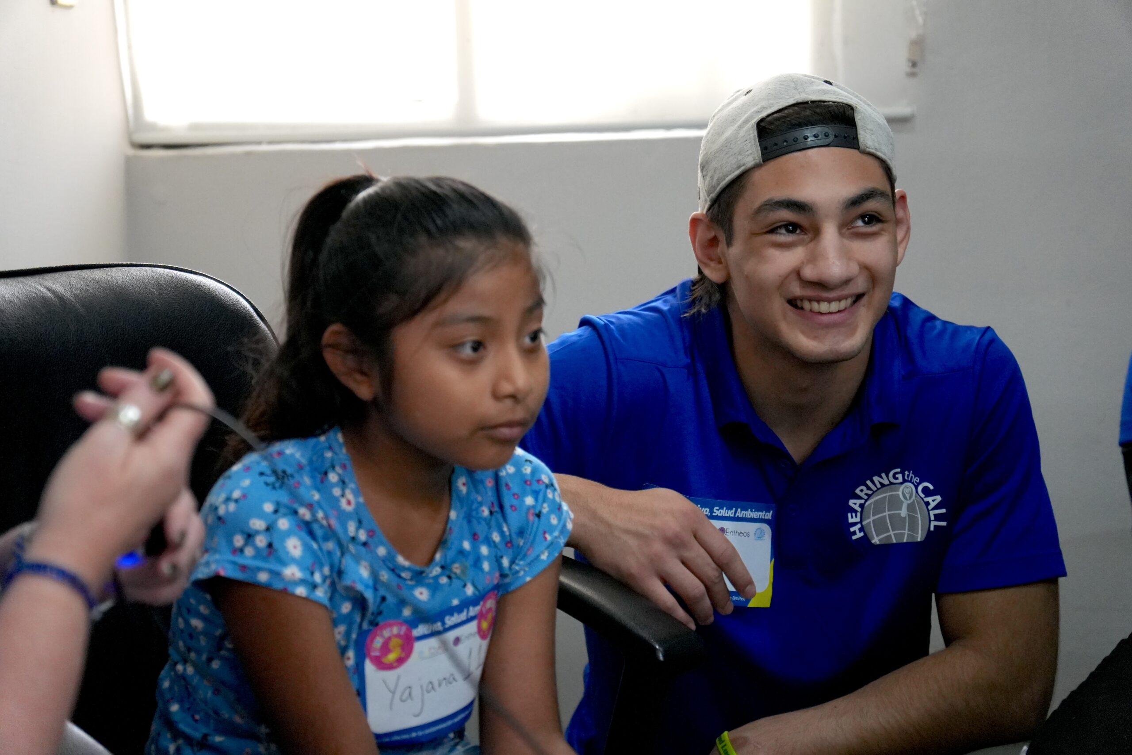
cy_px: 378
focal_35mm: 82
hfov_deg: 24.6
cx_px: 566
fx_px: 2594
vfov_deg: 16.6
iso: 2500
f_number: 2.8
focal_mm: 55
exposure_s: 1/125
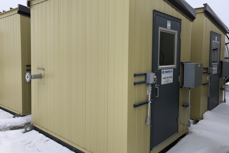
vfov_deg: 43.5
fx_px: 191
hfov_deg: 61.9
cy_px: 68
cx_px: 116
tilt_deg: -4.1
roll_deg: -0.4
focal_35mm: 30
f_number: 1.8
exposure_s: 1/2208
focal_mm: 3.99
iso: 20
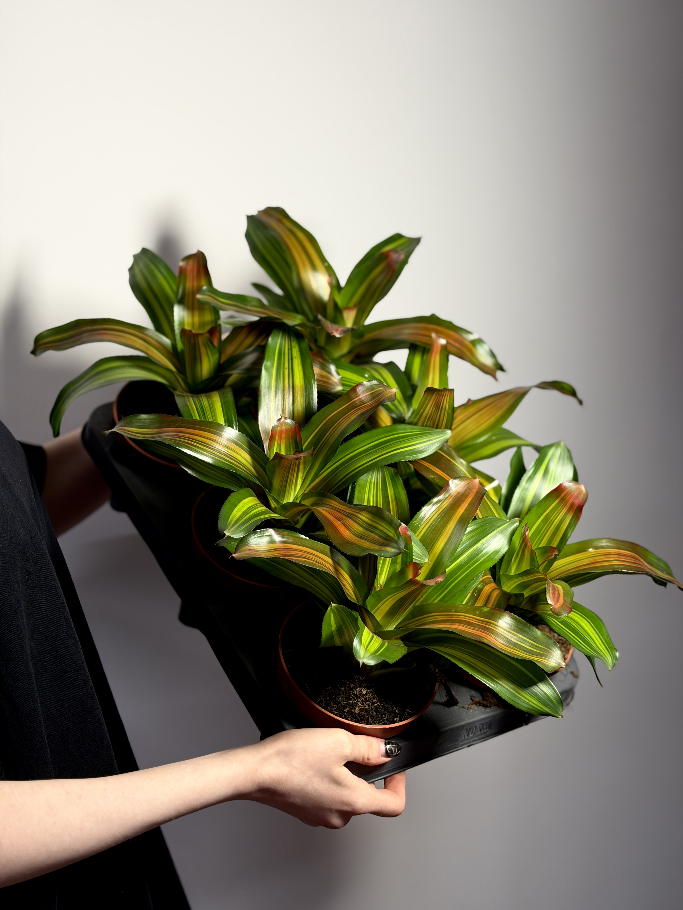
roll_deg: +1.1
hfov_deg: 30.3
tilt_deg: -13.5
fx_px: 1263
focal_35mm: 48
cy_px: 455
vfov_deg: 39.7
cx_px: 342
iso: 64
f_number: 1.78
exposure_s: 1/100
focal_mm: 6.76
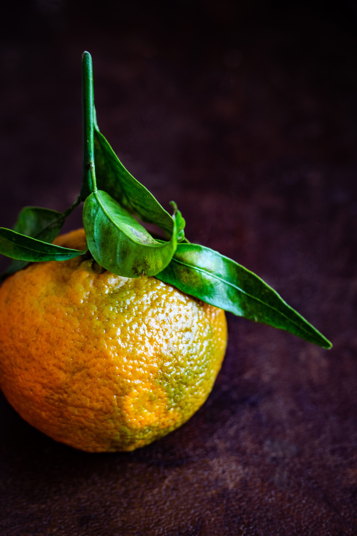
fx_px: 781
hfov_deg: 25.8
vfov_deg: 37.9
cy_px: 268
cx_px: 178
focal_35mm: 52
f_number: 3.5
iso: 280
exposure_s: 1/25
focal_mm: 35
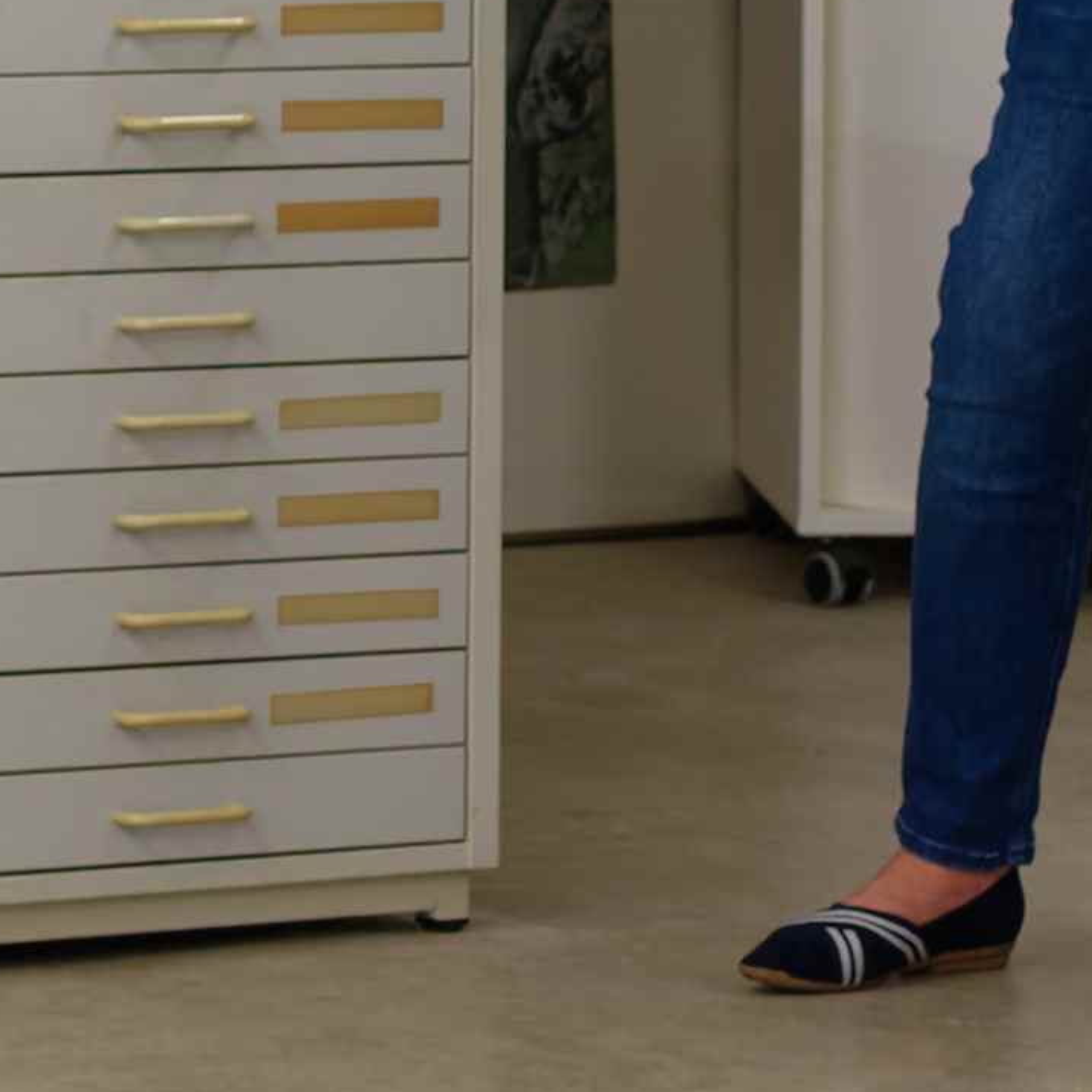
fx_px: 10207
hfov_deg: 6.1
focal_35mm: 286
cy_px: 285
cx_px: 335
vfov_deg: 6.1
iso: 800
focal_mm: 40
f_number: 5.6
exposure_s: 1/60
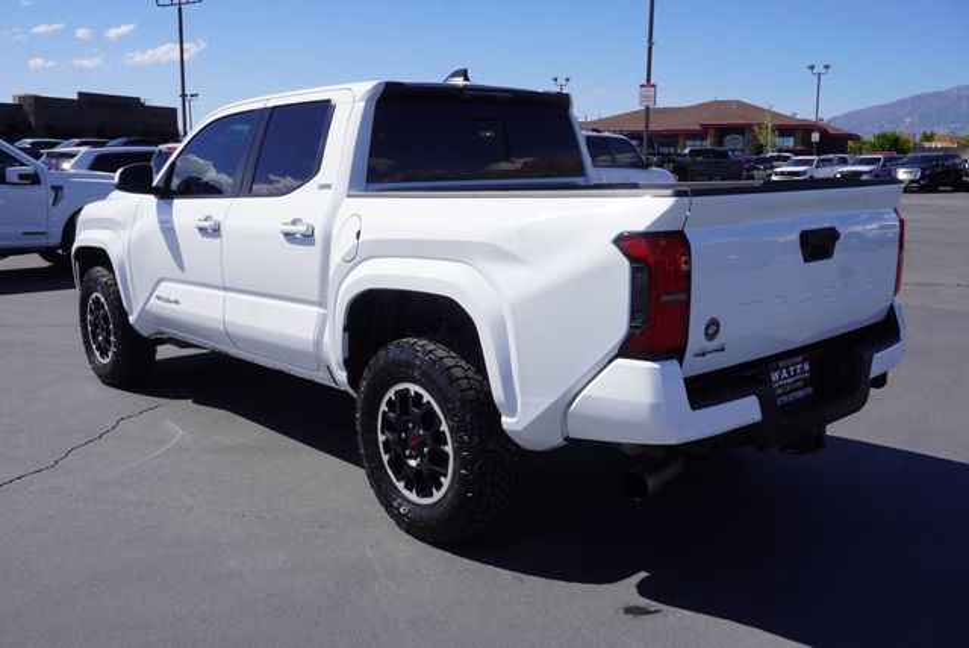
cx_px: 484
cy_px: 324
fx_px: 889
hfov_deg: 57.2
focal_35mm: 33
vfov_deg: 40.0
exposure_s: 1/200
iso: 100
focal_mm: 22
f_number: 10
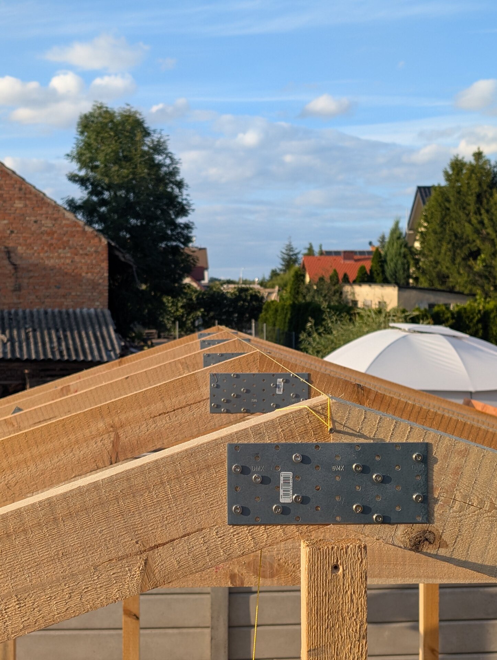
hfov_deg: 29.8
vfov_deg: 38.9
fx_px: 936
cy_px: 330
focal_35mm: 49
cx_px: 248
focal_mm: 6.9
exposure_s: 1/567
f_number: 1.68
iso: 22
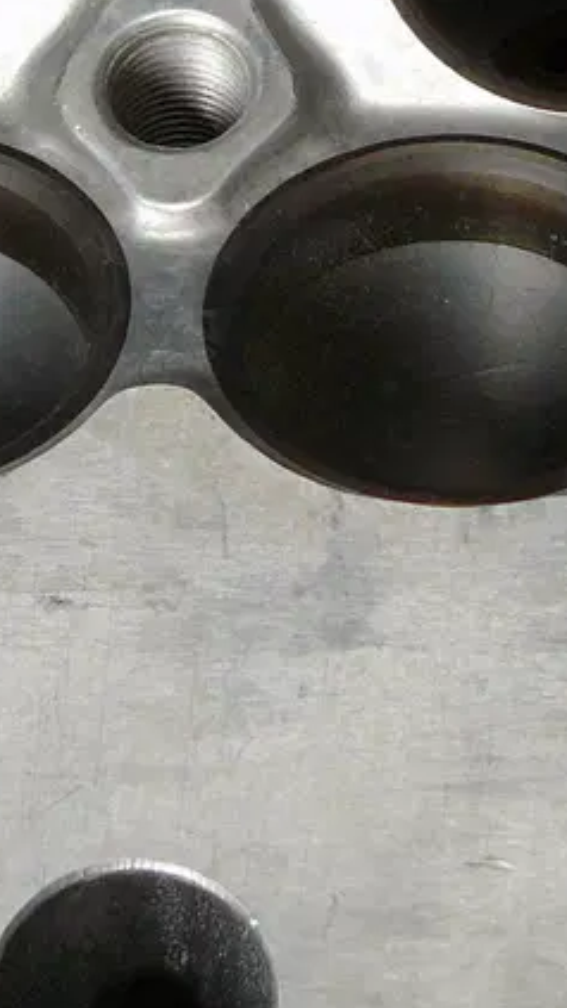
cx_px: 288
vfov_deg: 10.4
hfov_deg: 5.9
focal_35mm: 207
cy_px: 253
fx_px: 5532
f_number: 3.2
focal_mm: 11.2
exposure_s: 1/30
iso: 200
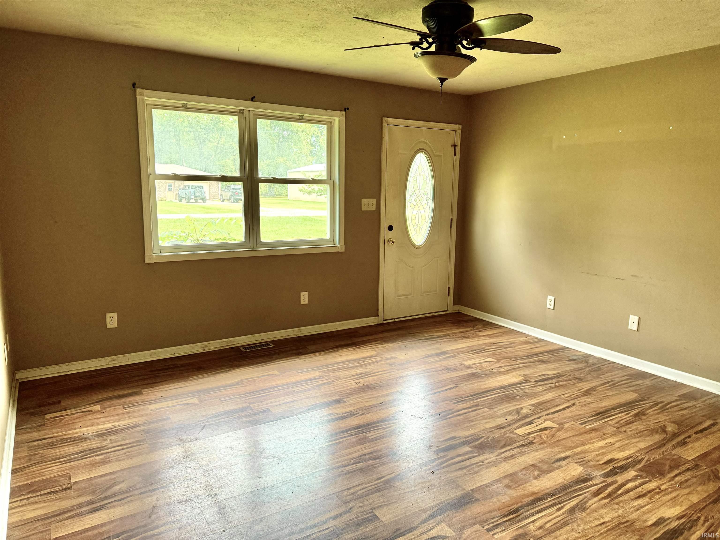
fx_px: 499
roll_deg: -1.5
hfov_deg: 71.6
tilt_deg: -9.0
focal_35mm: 24
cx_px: 360
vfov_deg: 56.8
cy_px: 270
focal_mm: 6.76
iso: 200
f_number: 1.78
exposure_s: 1/102
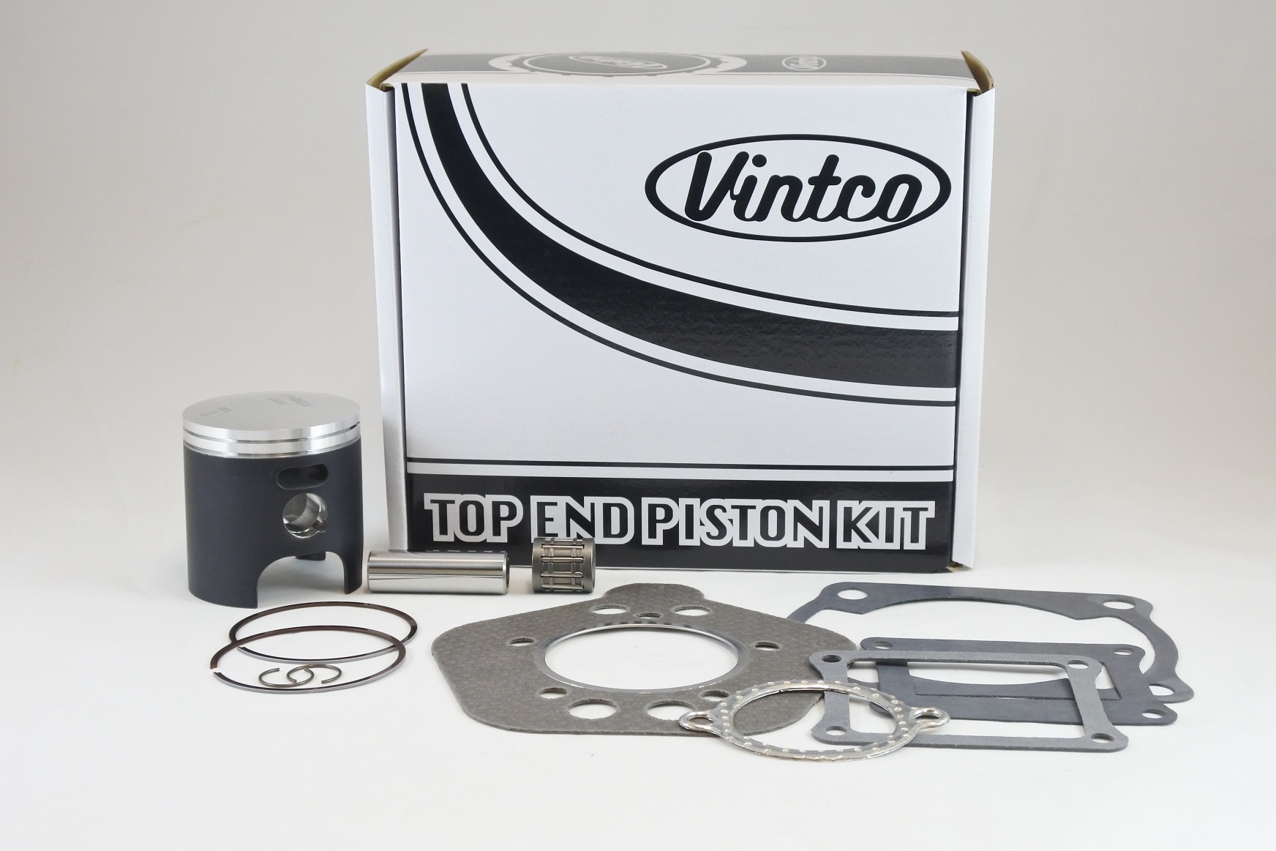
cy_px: 426
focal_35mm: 51
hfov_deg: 38.9
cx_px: 638
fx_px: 1808
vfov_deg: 26.5
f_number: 4.5
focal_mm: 18.9
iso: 560
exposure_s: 1/125
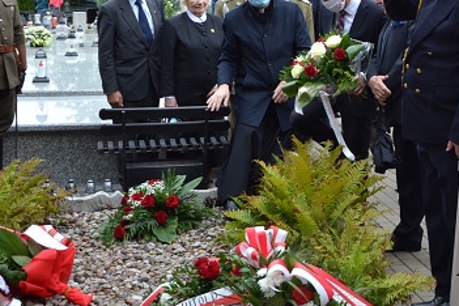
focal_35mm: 82
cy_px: 88
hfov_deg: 24.3
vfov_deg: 16.6
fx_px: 1045
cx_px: 379
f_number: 5.6
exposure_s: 1/125
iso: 200
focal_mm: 24
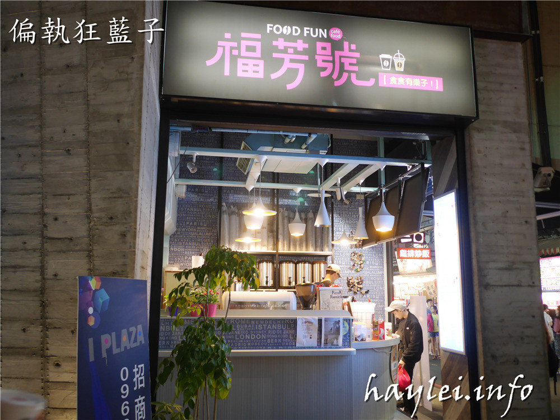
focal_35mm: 30
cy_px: 210
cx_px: 280
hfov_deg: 60.0
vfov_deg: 46.8
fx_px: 485
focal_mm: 15
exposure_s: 1/60
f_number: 1.7
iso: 640
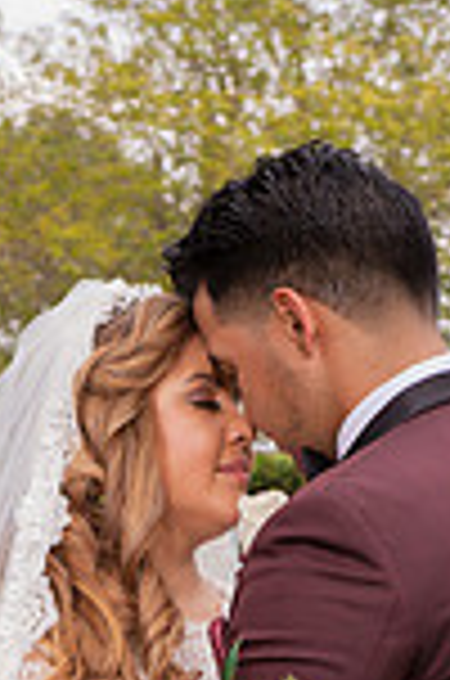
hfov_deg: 6.5
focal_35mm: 209
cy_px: 788
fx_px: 3937
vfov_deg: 9.7
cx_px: 173
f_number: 8
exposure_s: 1/250
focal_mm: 70
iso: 400
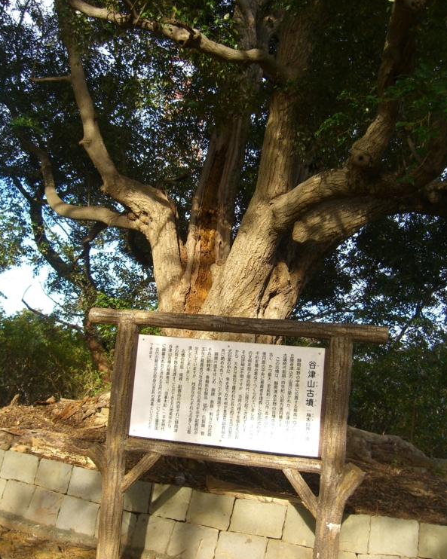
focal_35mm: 40
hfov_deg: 37.3
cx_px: 225
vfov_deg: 45.8
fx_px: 662
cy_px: 270
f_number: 2.8
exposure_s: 1/250
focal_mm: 7.9
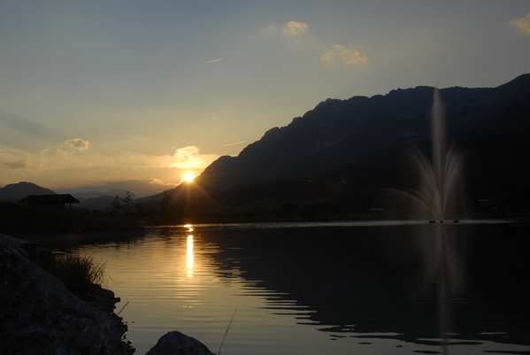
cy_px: 178
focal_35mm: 40
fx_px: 597
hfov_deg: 47.9
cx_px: 265
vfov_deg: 33.1
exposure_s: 1/350
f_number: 10
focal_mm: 27
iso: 200
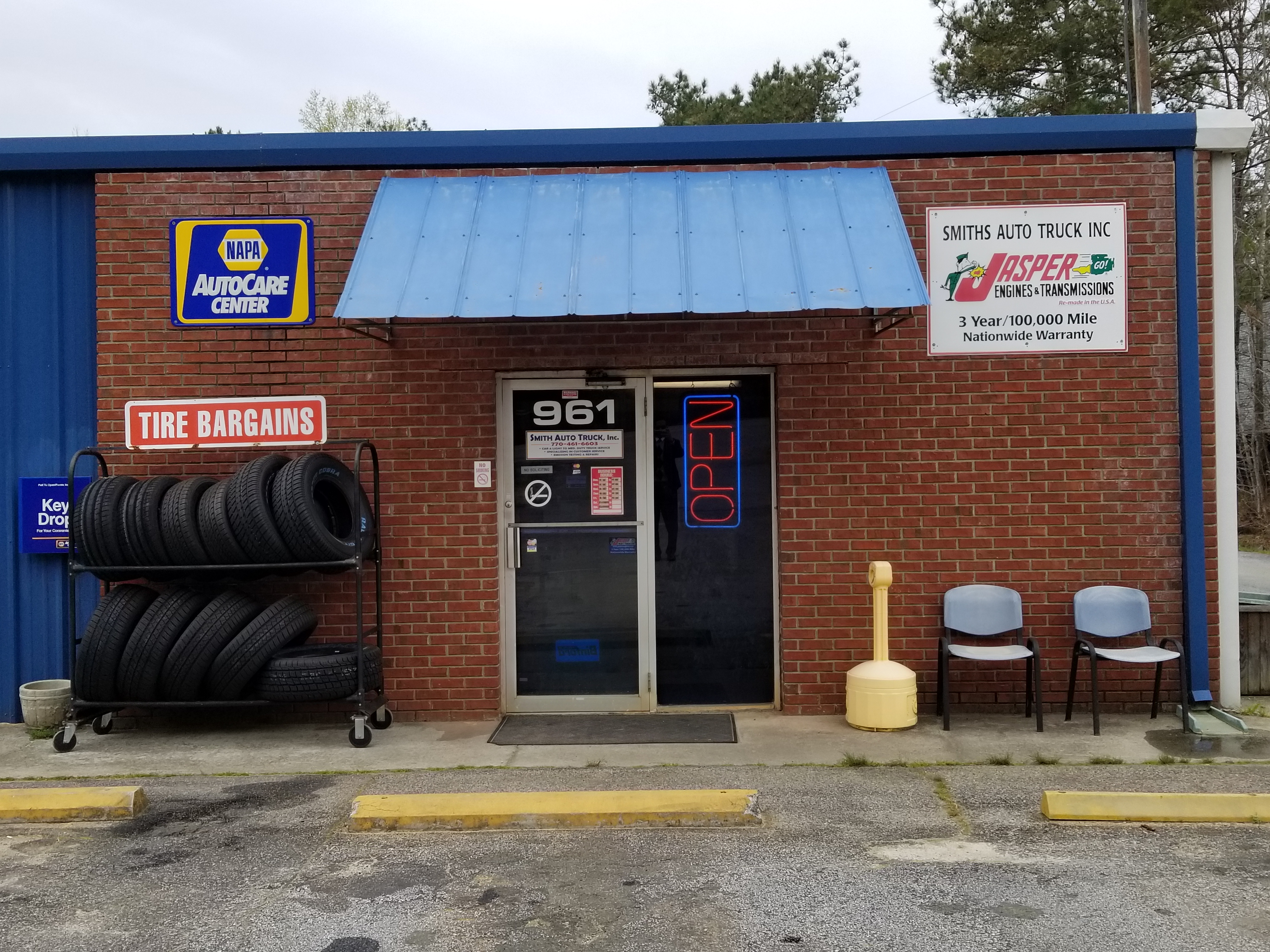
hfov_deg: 67.3
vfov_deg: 53.1
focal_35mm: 26
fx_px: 954
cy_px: 476
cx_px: 635
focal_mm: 4.3
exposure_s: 1/664
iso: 50
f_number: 1.7
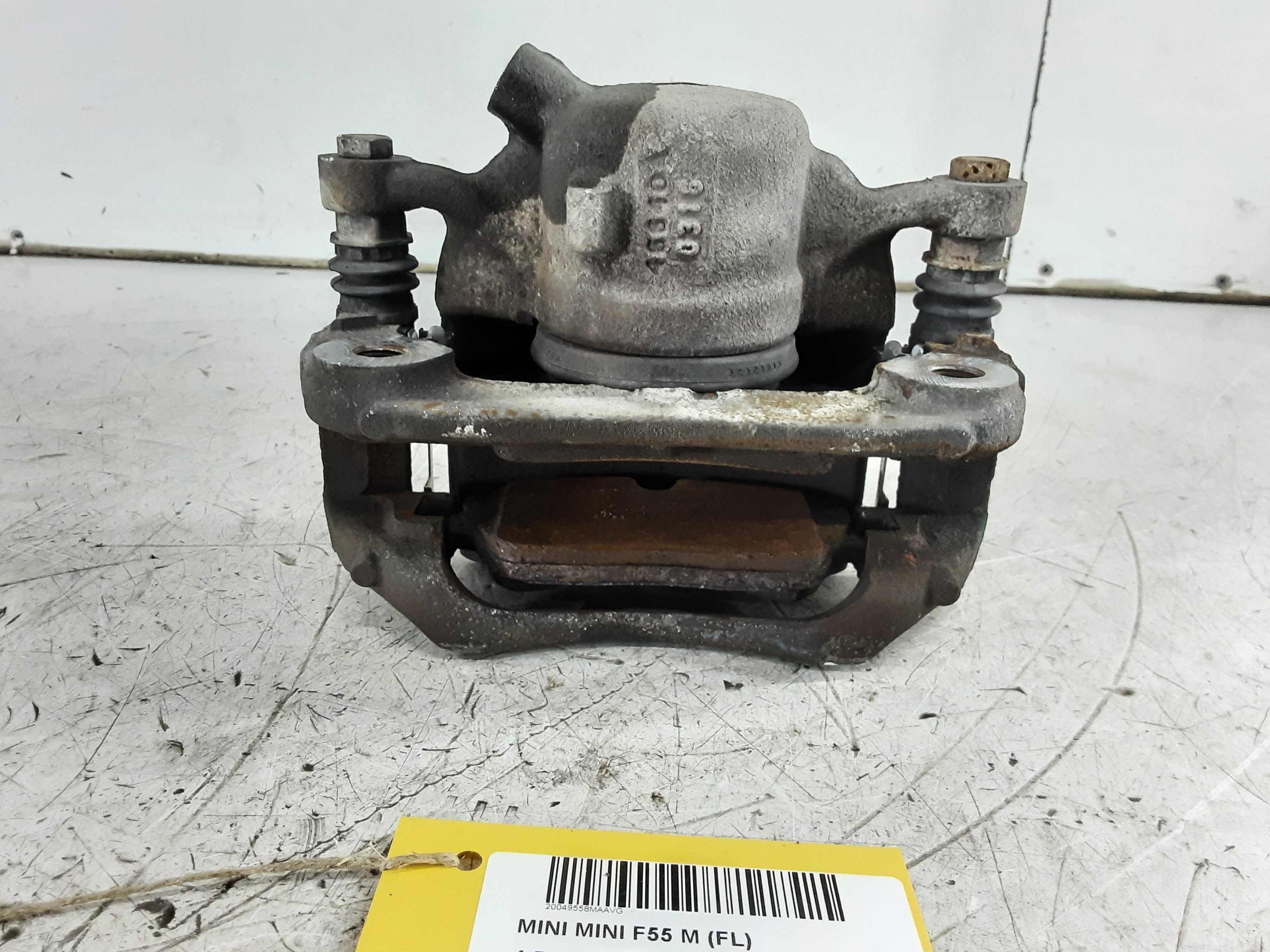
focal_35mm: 27
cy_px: 476
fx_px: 991
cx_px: 635
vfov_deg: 51.4
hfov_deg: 65.3
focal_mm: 2.91
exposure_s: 1/50
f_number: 1.9
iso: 200
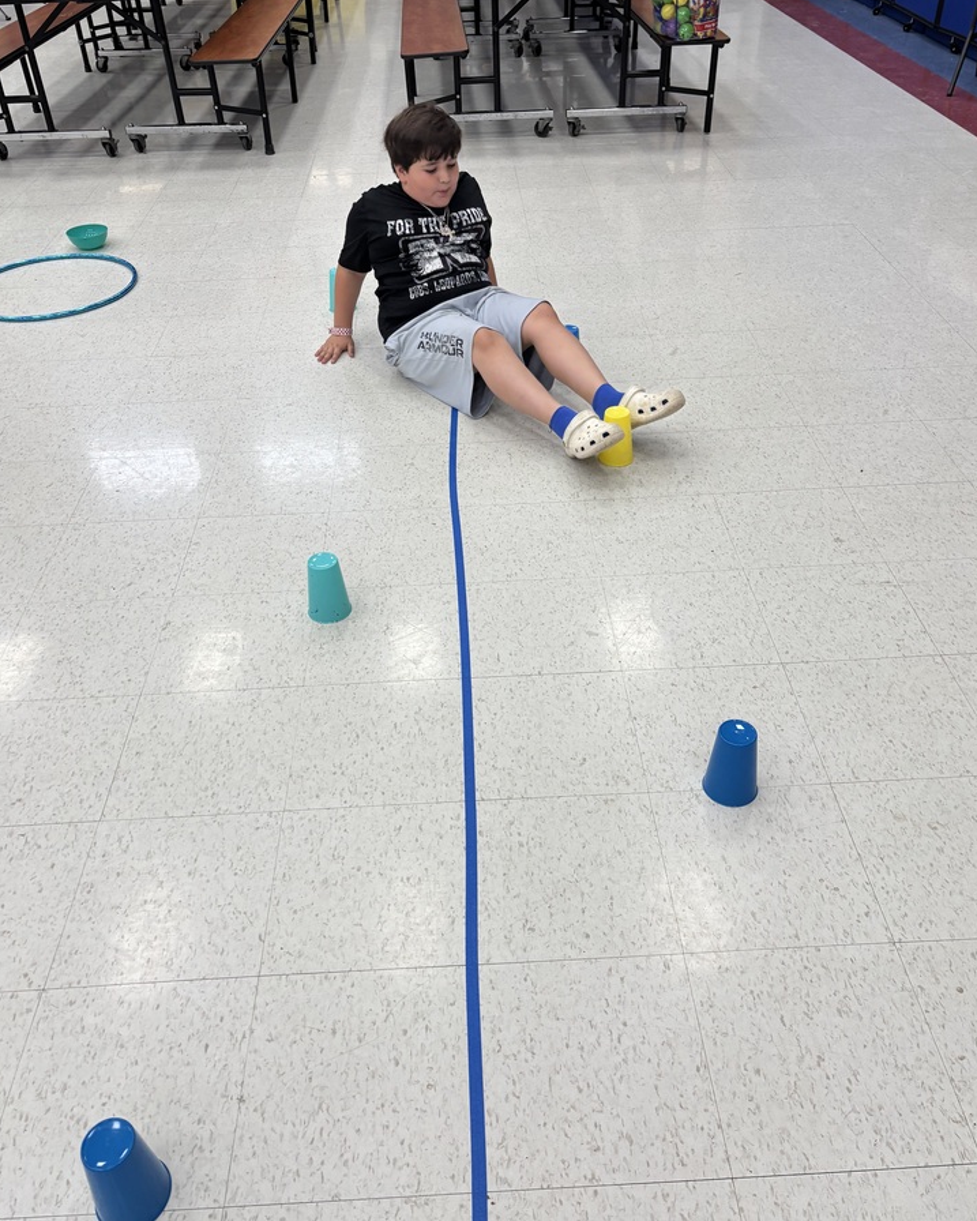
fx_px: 1048
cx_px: 482
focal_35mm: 29
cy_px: 589
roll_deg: +1.8
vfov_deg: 60.4
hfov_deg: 50.0
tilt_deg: -36.9
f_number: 1.6
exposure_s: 1/120
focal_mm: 5.96
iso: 100
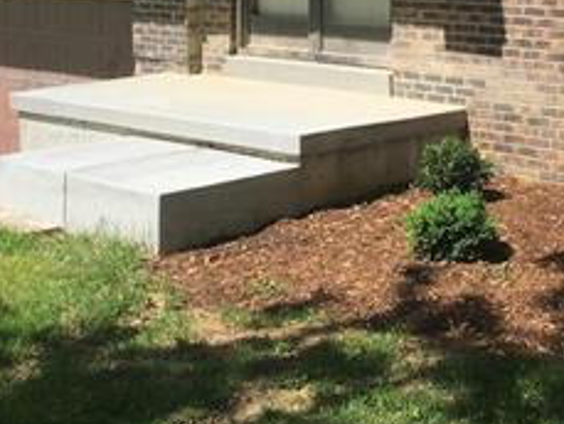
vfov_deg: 17.7
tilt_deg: -2.2
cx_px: 525
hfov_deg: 23.4
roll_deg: +0.4
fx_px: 1320
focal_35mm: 81
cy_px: -15
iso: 25
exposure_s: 1/1672
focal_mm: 4.15
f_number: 2.2
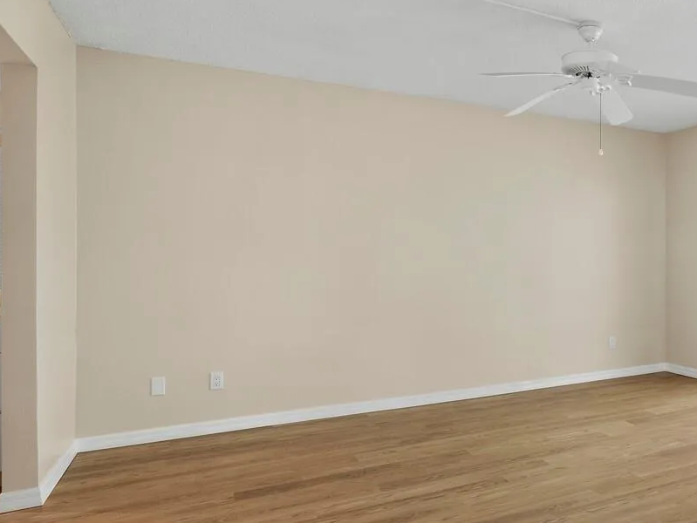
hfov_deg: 57.7
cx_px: 576
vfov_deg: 49.8
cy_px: 254
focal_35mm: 28
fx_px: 564
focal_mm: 7
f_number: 11
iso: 400
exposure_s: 1/3
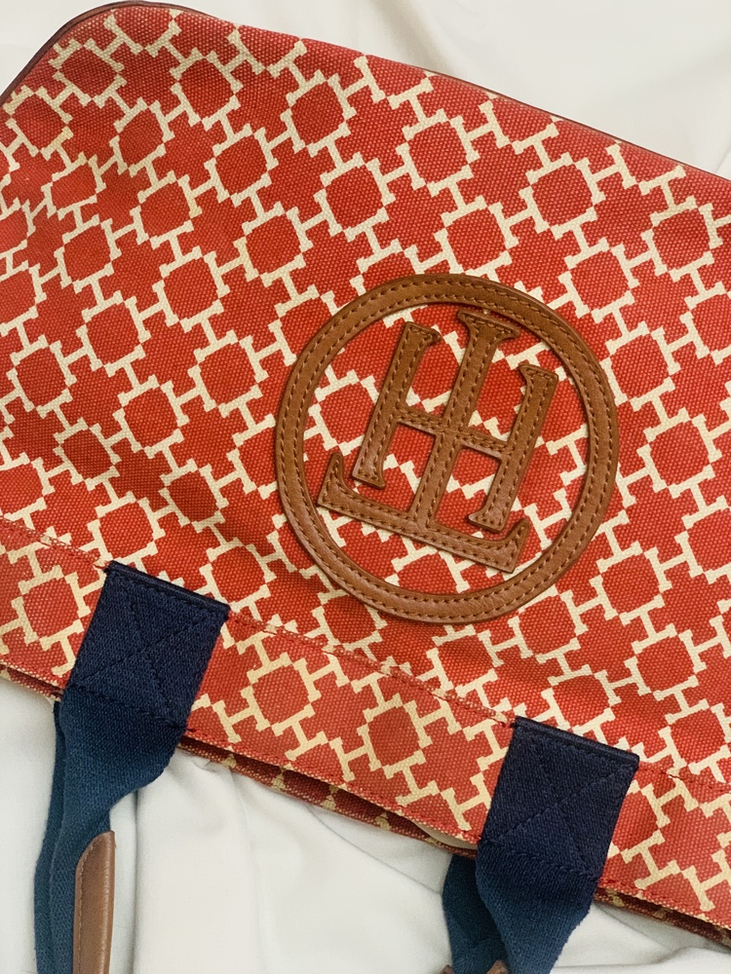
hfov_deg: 28.0
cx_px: 366
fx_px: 1464
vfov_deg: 36.8
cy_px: 487
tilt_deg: -65.9
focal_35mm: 52
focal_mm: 6
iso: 400
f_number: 2.4
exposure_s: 1/59
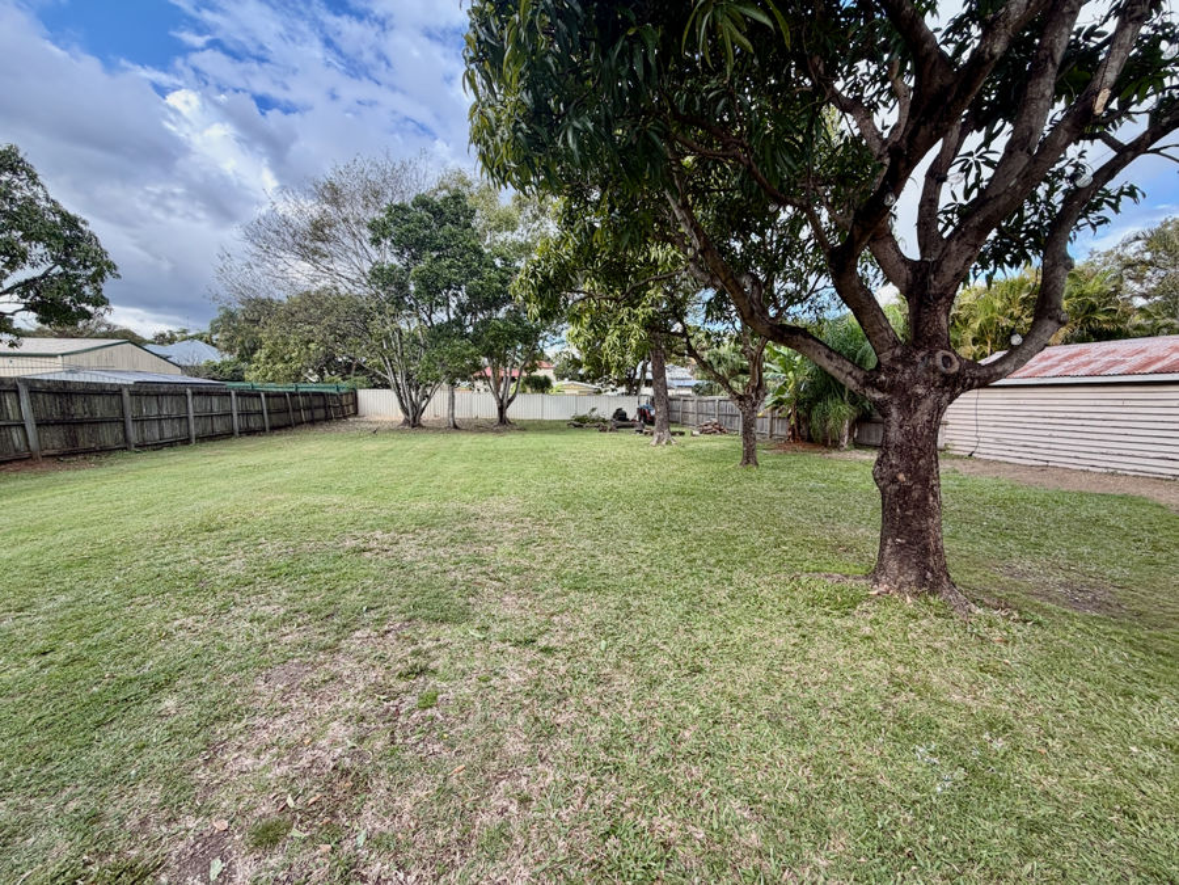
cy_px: 442
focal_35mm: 14
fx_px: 477
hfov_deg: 102.1
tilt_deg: -4.9
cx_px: 590
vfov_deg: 85.7
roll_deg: -0.3
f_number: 2.2
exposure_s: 1/226
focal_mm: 2.22
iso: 40
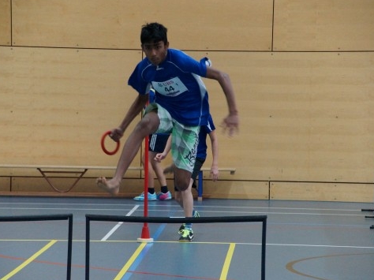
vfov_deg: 7.5
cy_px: 139
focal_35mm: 197
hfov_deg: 10.0
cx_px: 178
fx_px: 2127
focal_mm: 120
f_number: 5.6
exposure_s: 1/200
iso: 3200
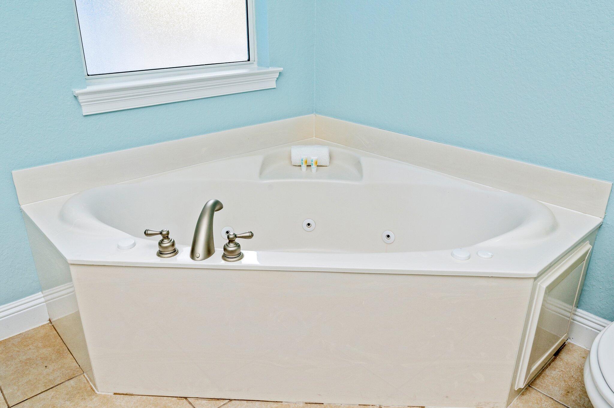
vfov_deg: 51.2
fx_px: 426
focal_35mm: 25
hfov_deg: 71.6
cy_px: 204
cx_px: 307
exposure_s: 1/60
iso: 320
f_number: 9
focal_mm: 25
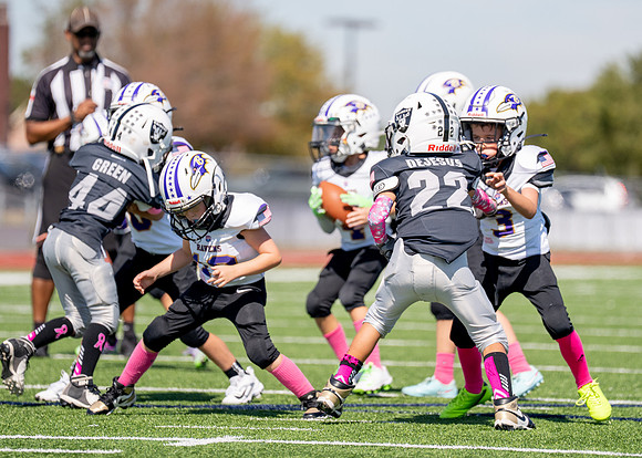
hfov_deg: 7.3
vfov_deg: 5.2
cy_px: 182
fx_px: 5010
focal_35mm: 275
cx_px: 329
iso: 200
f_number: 2.8
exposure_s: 1/5000
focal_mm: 200
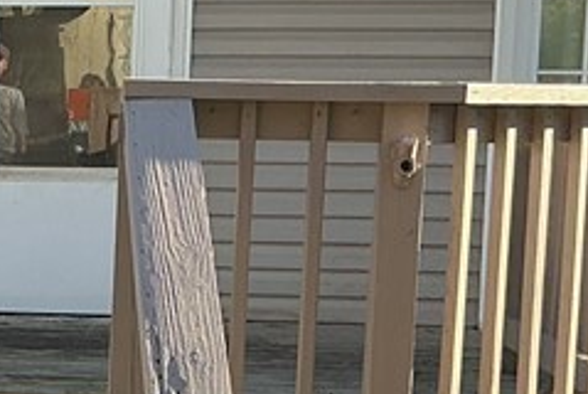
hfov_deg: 15.1
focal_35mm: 129
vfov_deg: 10.6
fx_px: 2110
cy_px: 323
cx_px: -177
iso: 25
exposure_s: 1/235
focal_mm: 3
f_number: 1.8
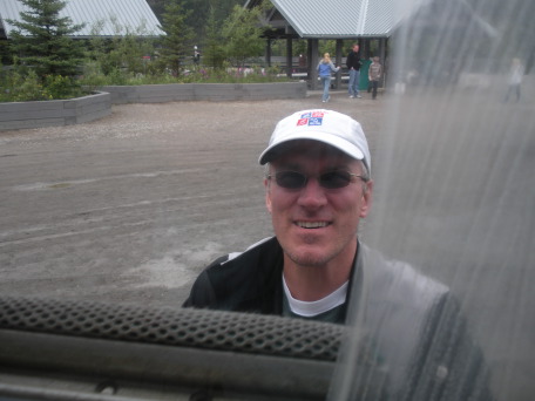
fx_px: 556
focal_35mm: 36
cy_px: 200
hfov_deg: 51.4
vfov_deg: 39.7
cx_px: 268
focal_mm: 6.3
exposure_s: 1/270
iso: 64
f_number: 3.5
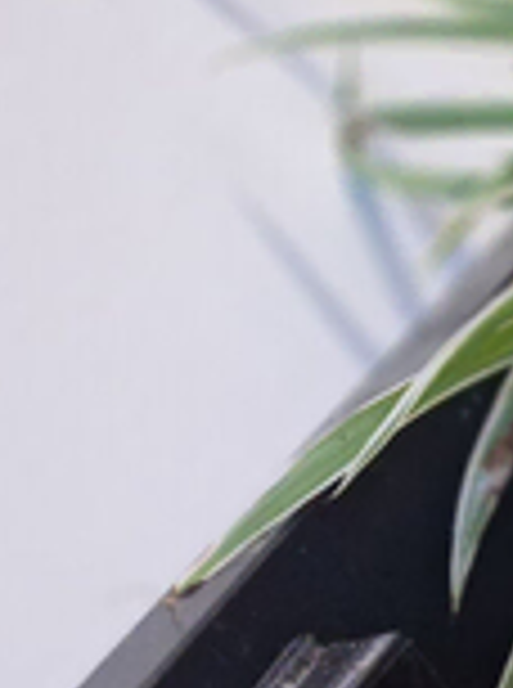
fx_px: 1409
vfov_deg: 25.5
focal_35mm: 71
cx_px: 1019
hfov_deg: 16.1
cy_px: 758
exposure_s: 1/20
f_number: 1.8
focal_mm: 5.54
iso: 640
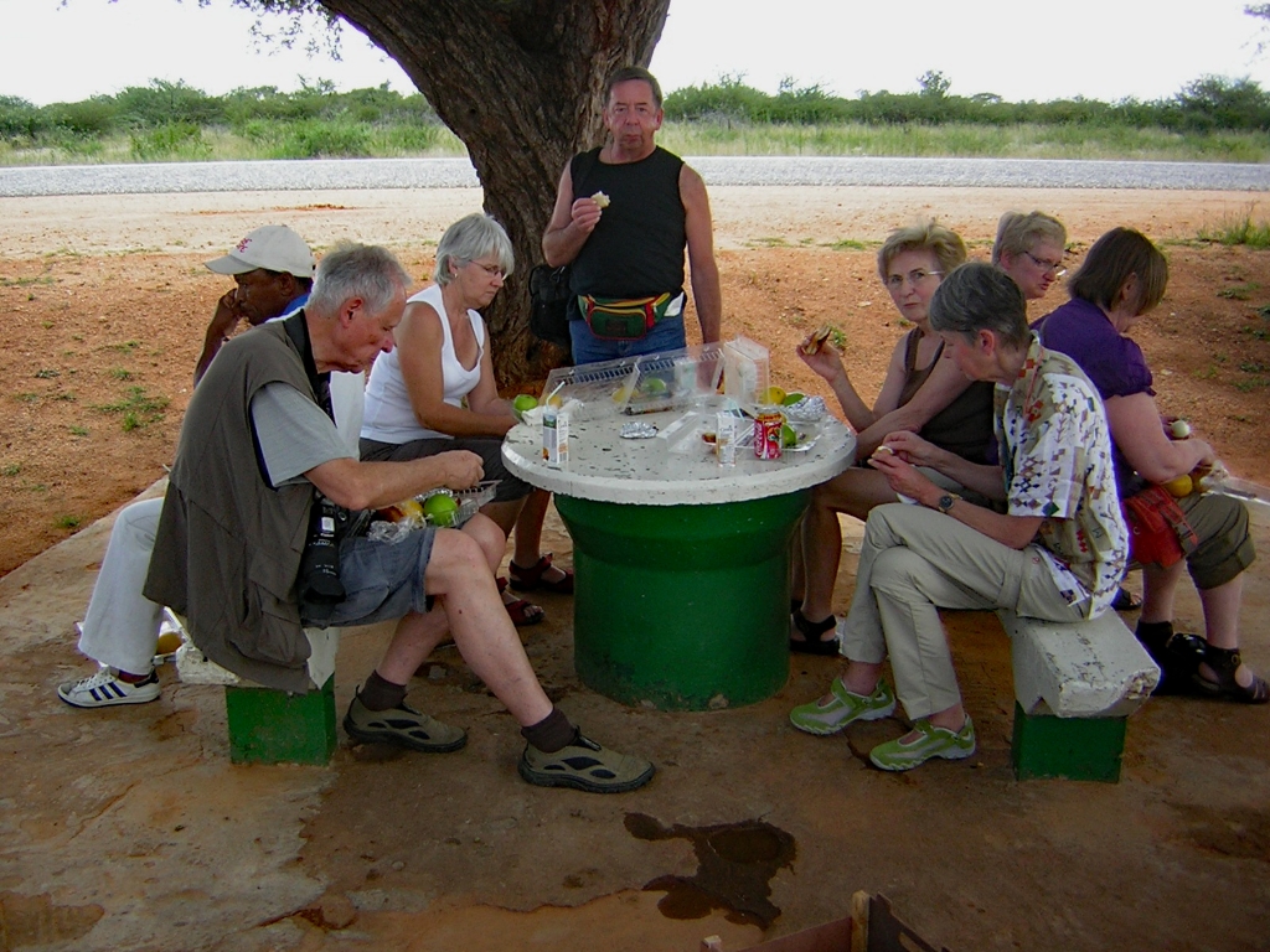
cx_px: 635
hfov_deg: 51.4
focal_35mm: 36
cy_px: 476
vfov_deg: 39.7
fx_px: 1321
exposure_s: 1/220
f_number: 2.6
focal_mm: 4.7
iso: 50
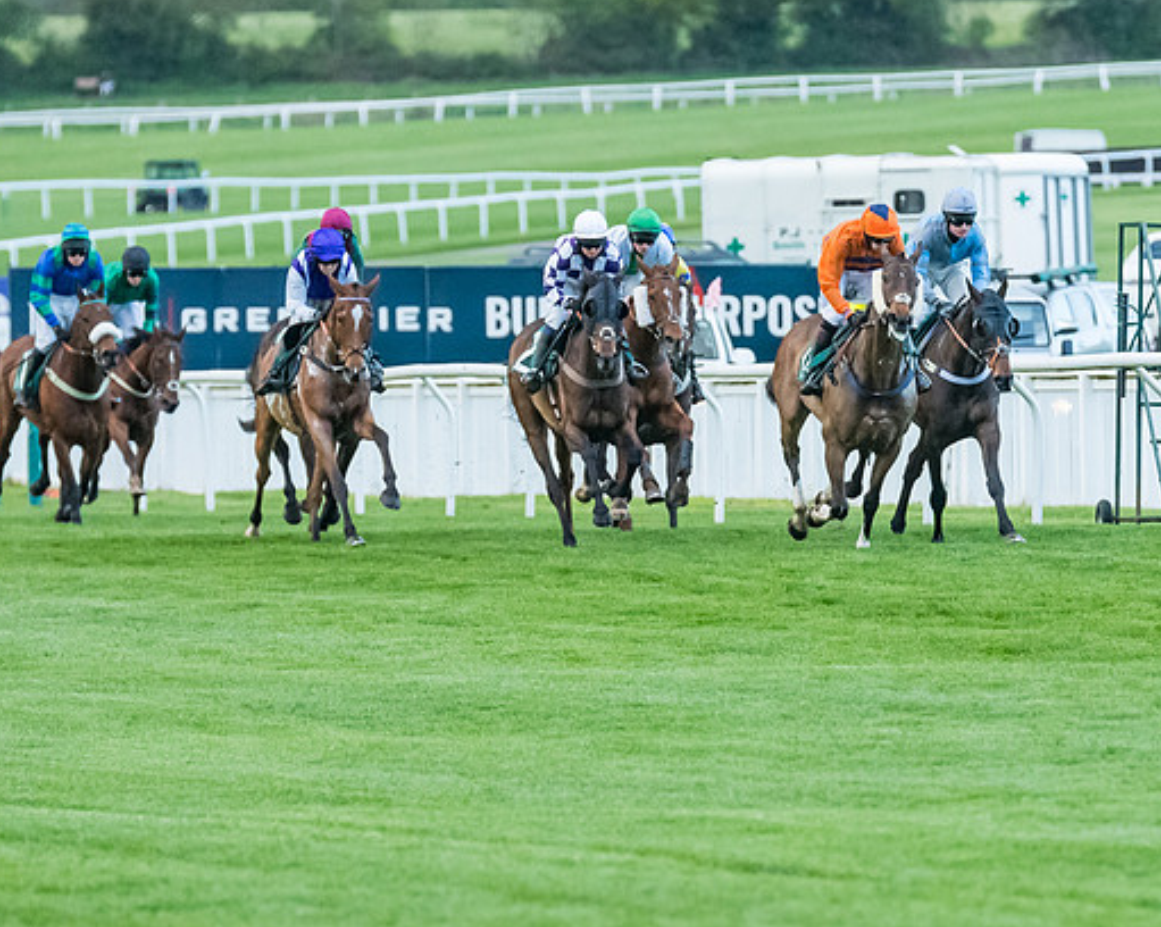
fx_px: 17751
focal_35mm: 517
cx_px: 778
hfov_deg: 3.7
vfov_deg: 3.0
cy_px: 481
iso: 4000
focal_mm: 250
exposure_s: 1/2000
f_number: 4
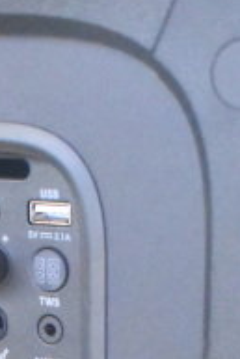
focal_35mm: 142
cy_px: 617
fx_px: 1417
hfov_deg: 9.7
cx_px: 56
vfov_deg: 13.2
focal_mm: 20
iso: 14400
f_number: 3.5
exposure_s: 1/30
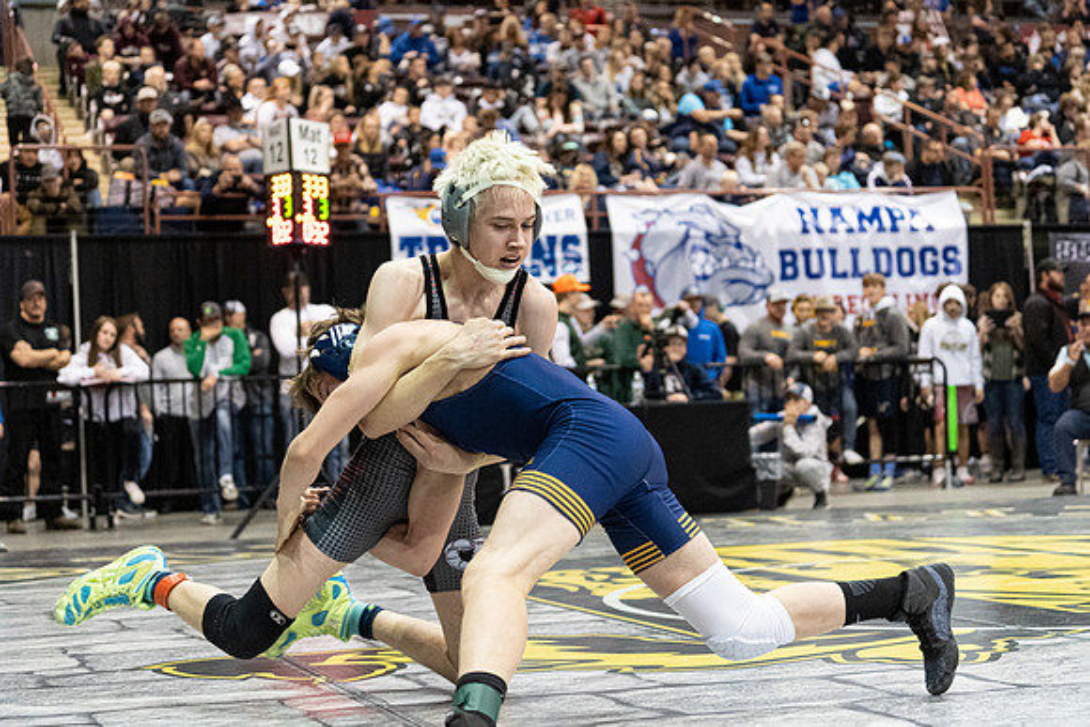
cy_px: 364
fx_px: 2120
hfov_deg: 28.8
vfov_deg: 19.5
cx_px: 545
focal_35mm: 70
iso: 10000
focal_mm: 70
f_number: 4
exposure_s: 1/500
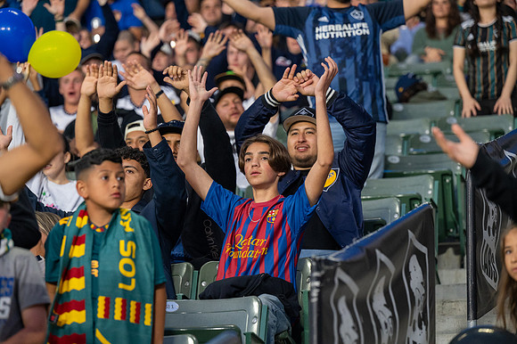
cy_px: 172
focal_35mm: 170
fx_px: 2440
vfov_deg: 8.1
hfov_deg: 12.1
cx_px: 258
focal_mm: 170
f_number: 4
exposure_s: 1/320
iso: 5000
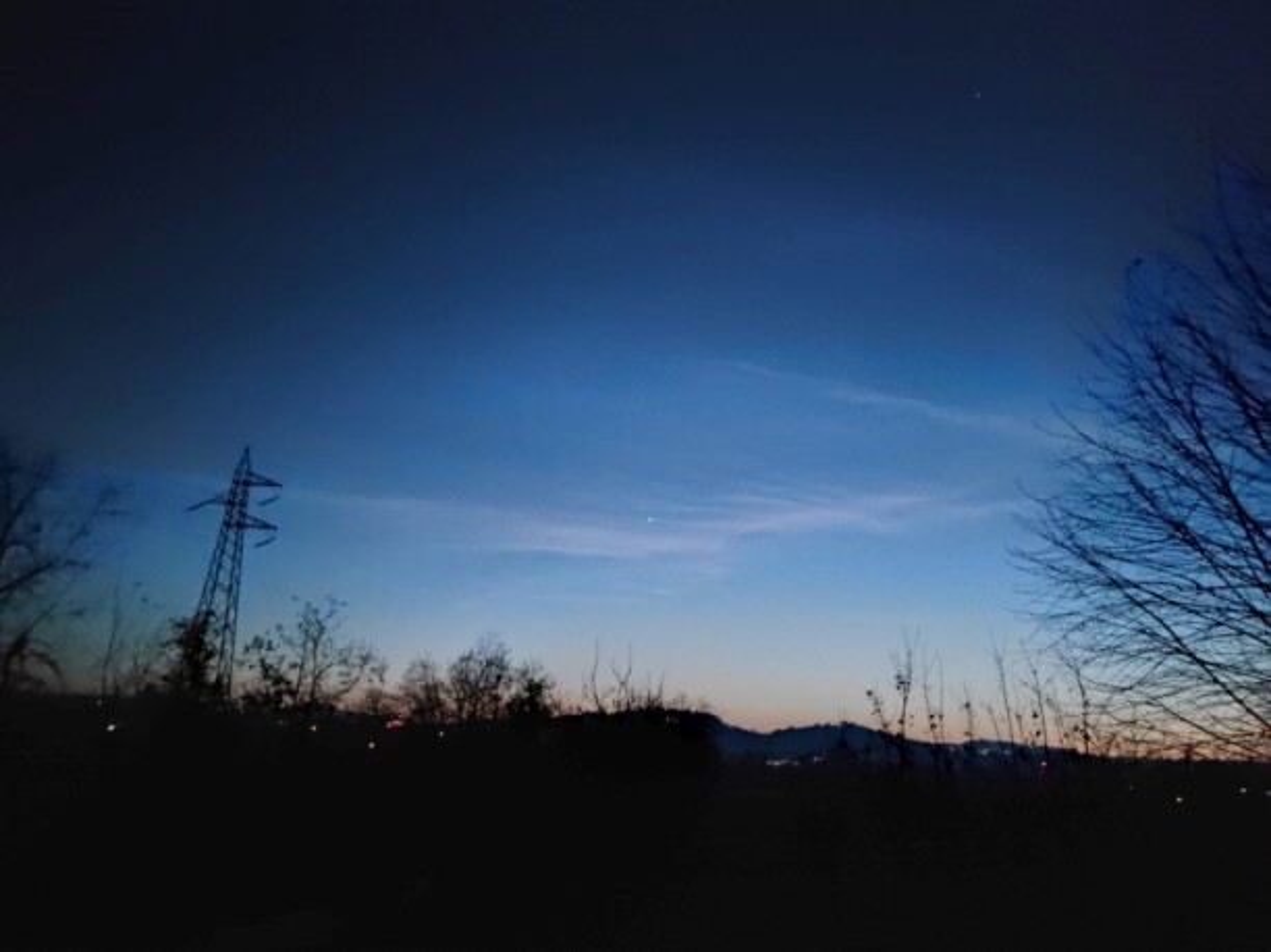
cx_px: 636
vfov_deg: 54.8
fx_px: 917
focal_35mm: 25
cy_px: 476
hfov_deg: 69.4
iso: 14125
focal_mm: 5.43
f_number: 1.89
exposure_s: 1/8
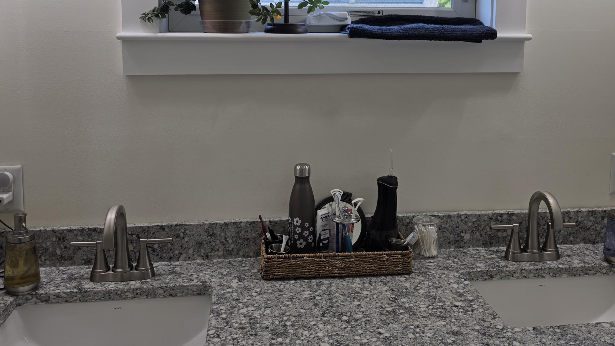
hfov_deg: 55.2
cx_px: 328
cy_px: 74
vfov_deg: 32.0
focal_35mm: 36
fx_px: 587
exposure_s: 1/120
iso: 12
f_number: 1.4
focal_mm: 6.5
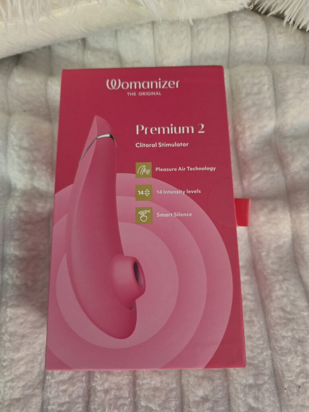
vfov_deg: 73.9
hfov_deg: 58.9
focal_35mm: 23
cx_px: 154
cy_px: 206
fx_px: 274
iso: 1000
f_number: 1.7
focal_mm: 6.3
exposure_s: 1/120
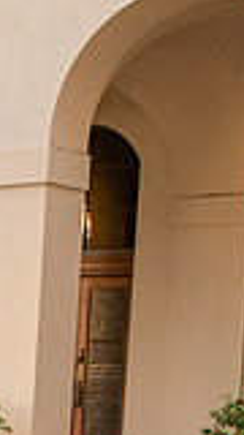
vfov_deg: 14.1
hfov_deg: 7.8
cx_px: -306
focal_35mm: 146
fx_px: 1679
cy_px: 563
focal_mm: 31
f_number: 4.5
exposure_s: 1/200
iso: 640
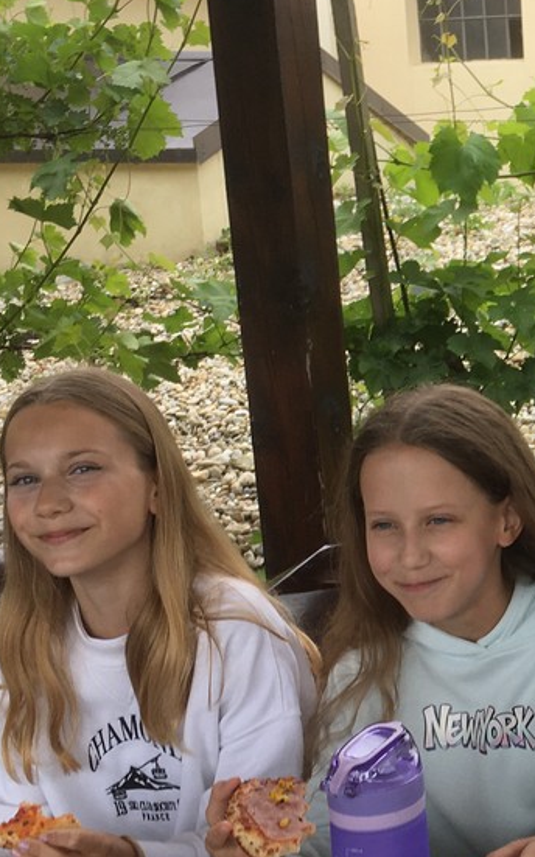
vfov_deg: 30.6
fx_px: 1564
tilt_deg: -15.9
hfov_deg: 18.1
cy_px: 428
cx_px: 691
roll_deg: +0.4
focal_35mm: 67
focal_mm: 4.15
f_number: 2.2
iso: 25
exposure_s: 1/265
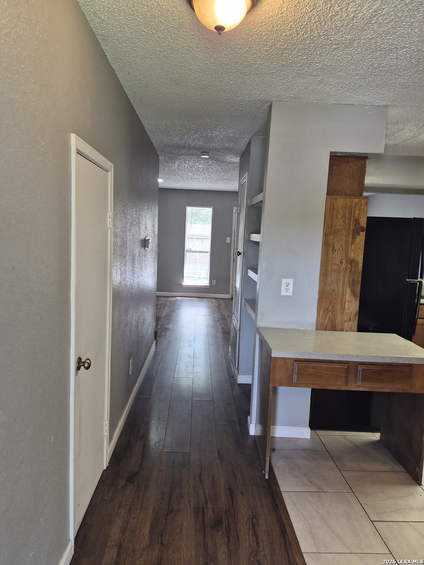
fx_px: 376
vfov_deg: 73.9
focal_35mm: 23
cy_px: 282
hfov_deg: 58.9
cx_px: 212
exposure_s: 1/120
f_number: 1.8
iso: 250
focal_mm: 5.4
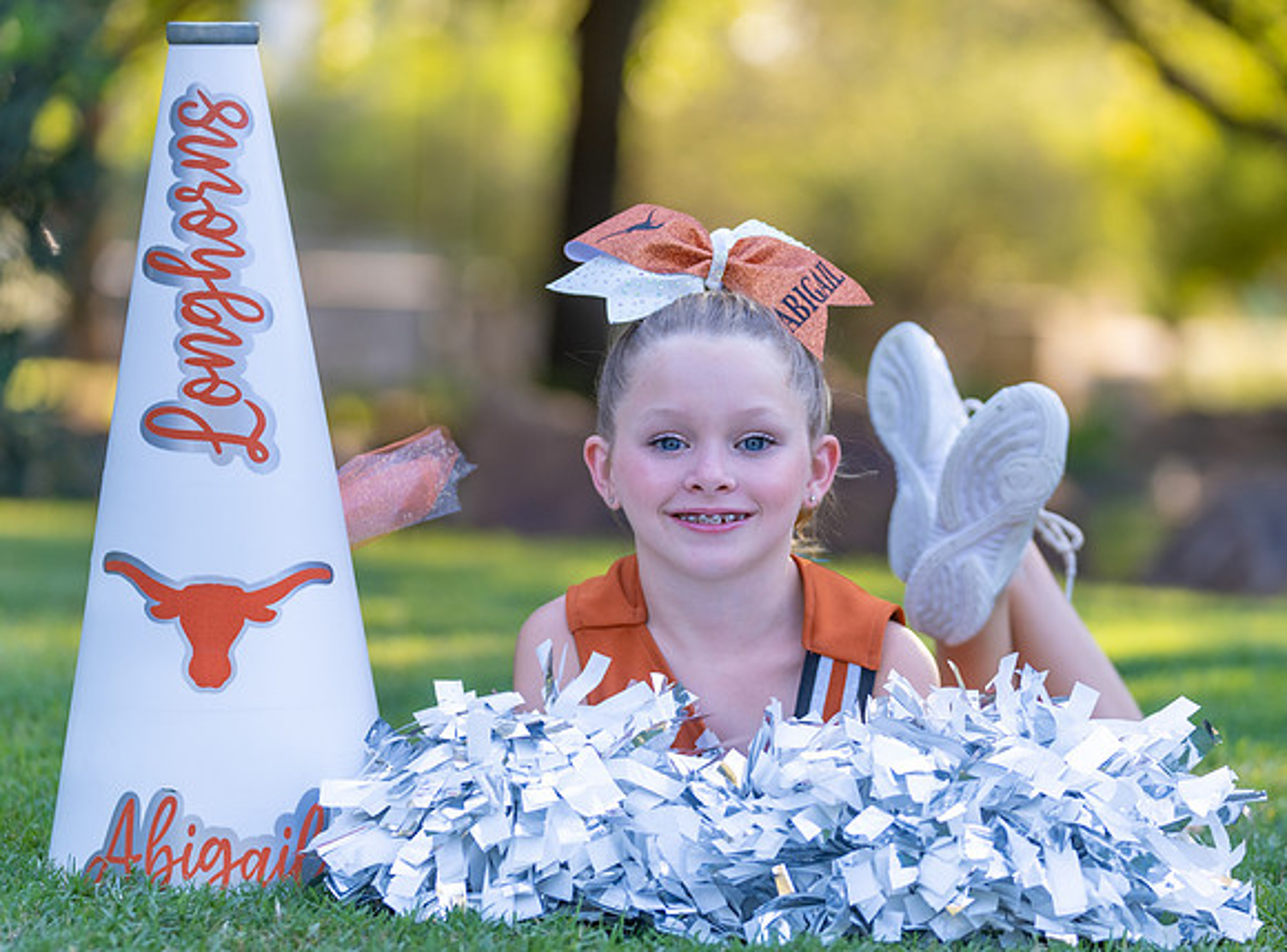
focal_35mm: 149
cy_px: 537
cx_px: 689
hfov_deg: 13.3
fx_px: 5511
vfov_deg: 9.9
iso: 200
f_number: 2.8
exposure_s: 1/320
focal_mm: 119
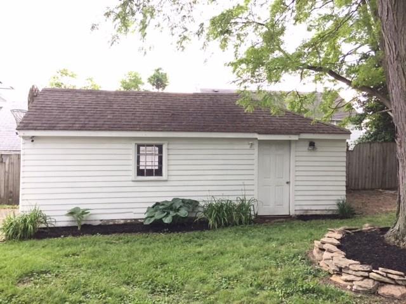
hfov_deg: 61.7
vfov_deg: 48.2
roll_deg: -2.3
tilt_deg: +0.6
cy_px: 152
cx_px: 203
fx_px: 340
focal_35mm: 29
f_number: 2.2
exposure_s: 1/30
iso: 125
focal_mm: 4.15
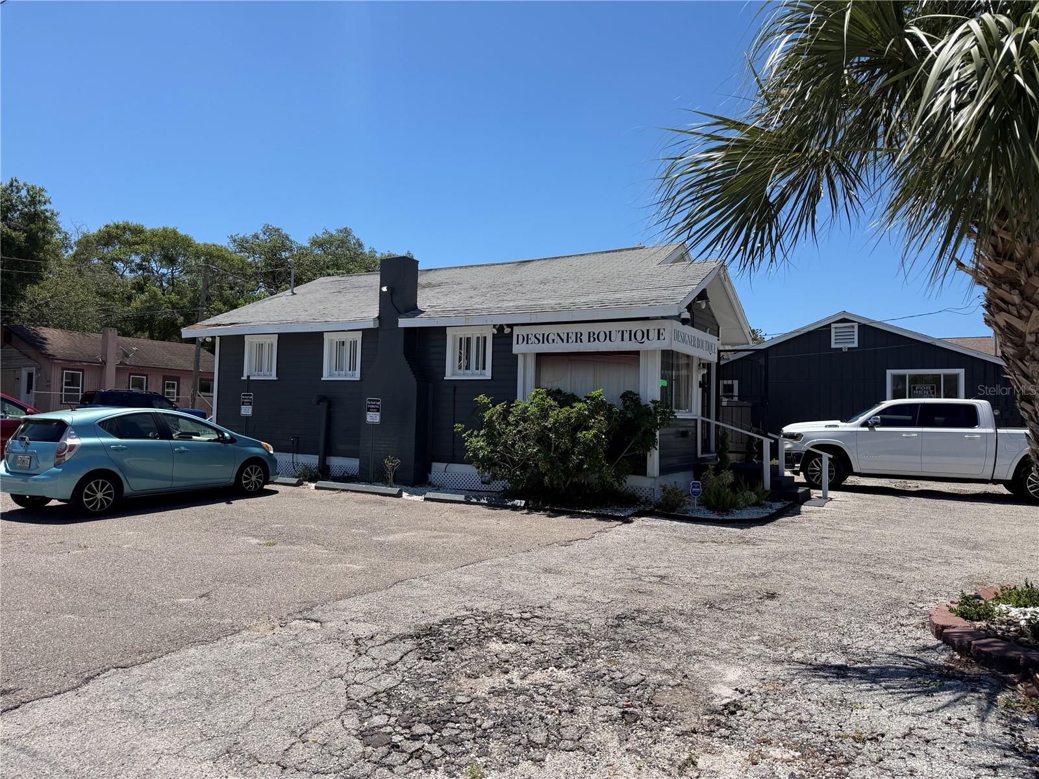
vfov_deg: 56.8
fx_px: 720
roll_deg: -1.0
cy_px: 390
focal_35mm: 24
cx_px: 520
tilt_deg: +1.9
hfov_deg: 71.6
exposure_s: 1/4975
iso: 80
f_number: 1.78
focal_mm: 6.76
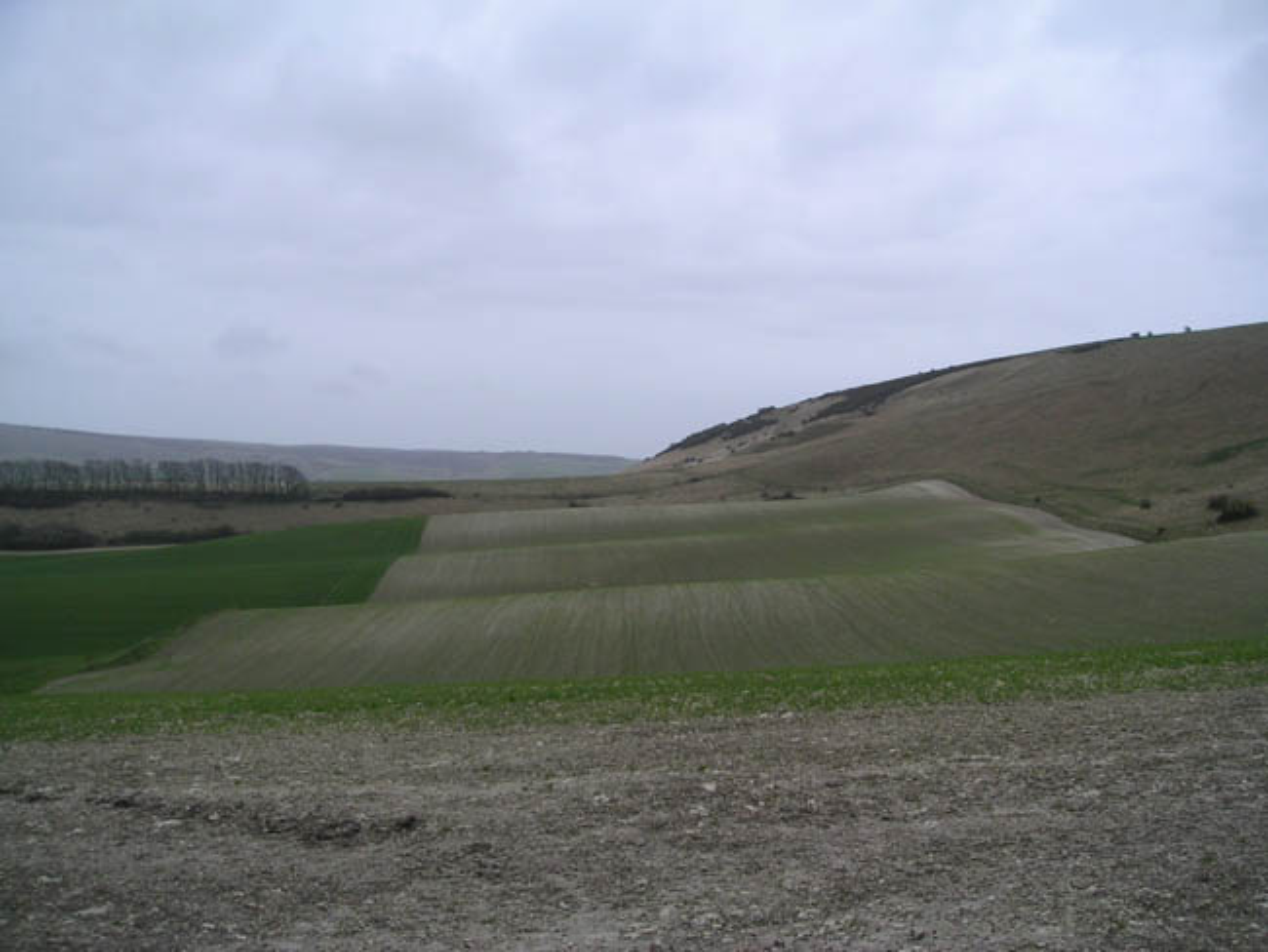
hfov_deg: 49.0
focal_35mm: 38
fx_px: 1392
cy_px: 476
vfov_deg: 37.7
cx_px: 634
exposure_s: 1/180
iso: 50
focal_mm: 6
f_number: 6.7
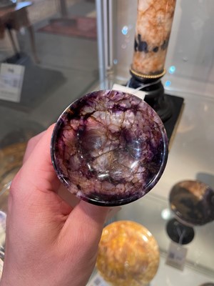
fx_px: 214
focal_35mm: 26
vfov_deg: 67.3
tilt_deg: -43.7
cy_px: 143
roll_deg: +3.1
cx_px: 107
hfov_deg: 53.1
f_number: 1.6
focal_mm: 5.1
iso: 125
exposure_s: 1/100
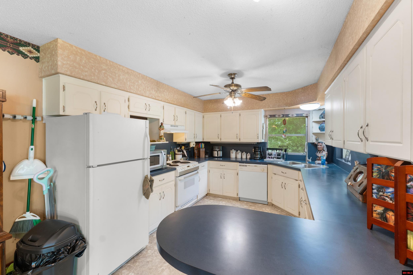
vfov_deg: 77.3
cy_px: 138
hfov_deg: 100.4
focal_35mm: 15
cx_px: 206
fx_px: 172
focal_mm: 10
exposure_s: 1/2
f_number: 9
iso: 200
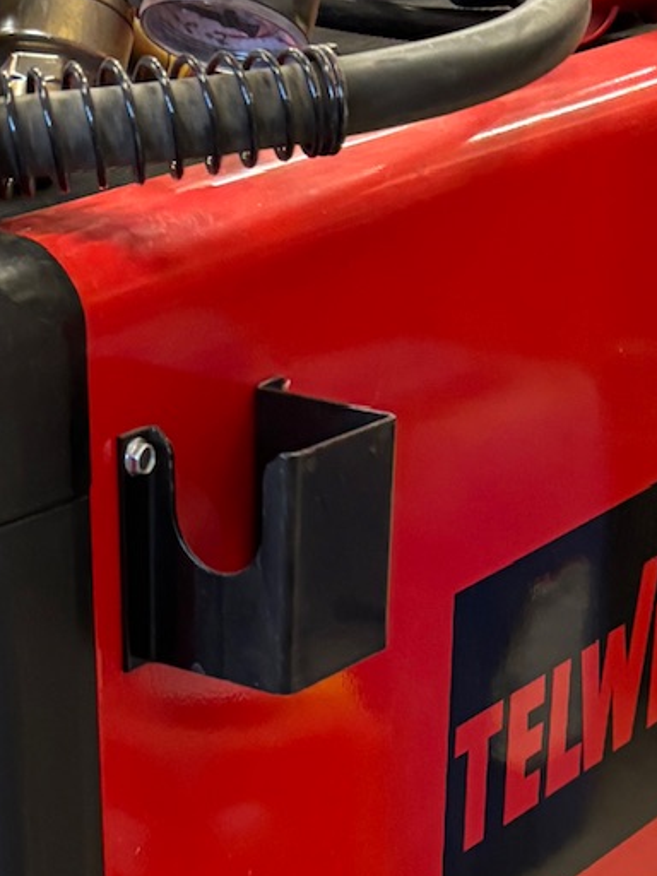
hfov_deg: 14.2
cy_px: 1145
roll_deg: -2.1
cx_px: 233
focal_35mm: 104
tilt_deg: -32.8
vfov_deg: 17.7
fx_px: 2632
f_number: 1.6
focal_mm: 5.96
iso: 250
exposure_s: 1/50
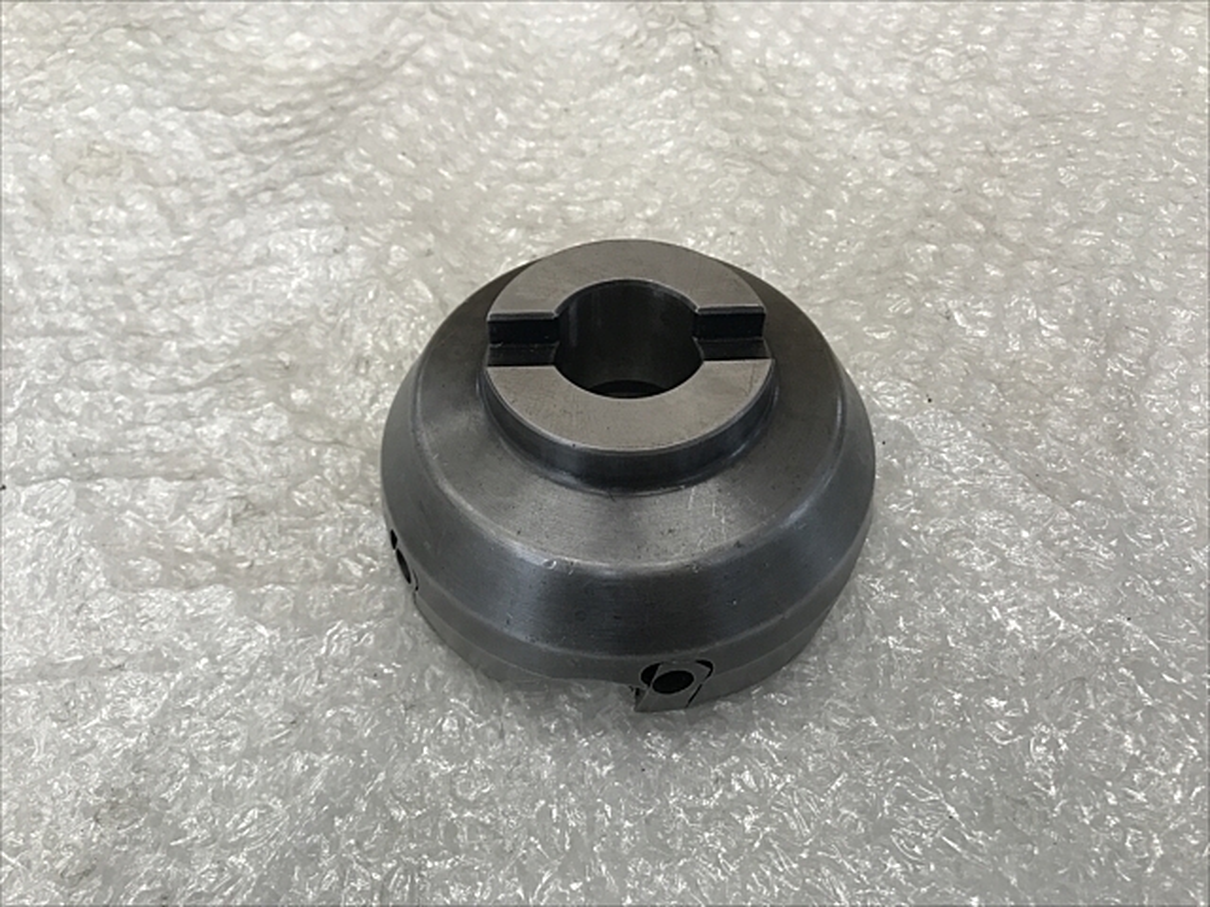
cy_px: 454
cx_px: 605
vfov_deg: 49.7
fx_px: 979
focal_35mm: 28
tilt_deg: -56.7
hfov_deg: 63.4
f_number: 1.8
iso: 25
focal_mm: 3.99
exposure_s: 1/40
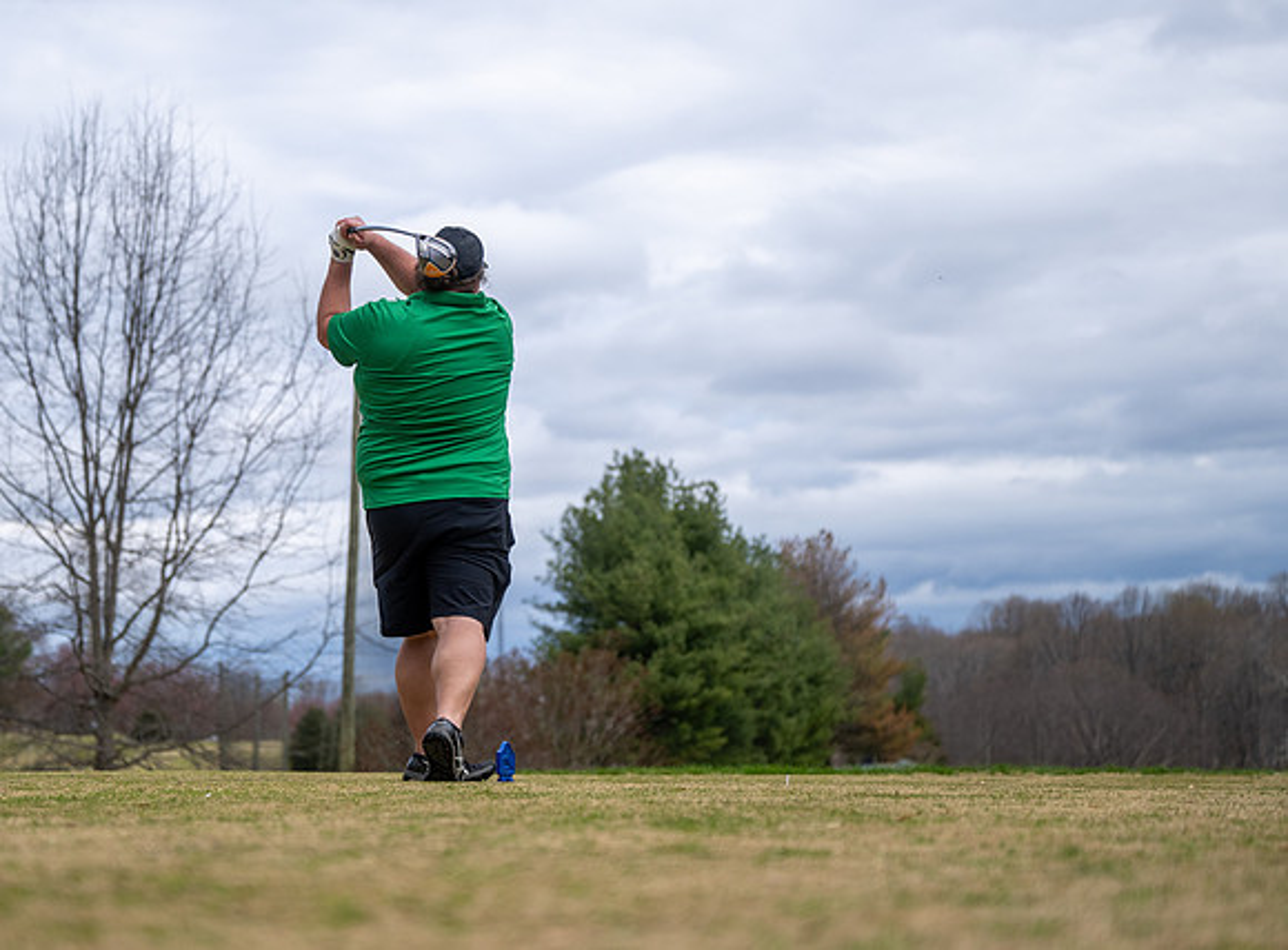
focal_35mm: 80
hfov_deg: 24.4
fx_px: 2969
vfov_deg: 18.2
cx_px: 455
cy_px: 461
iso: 280
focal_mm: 56
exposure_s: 1/5000
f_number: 2.8
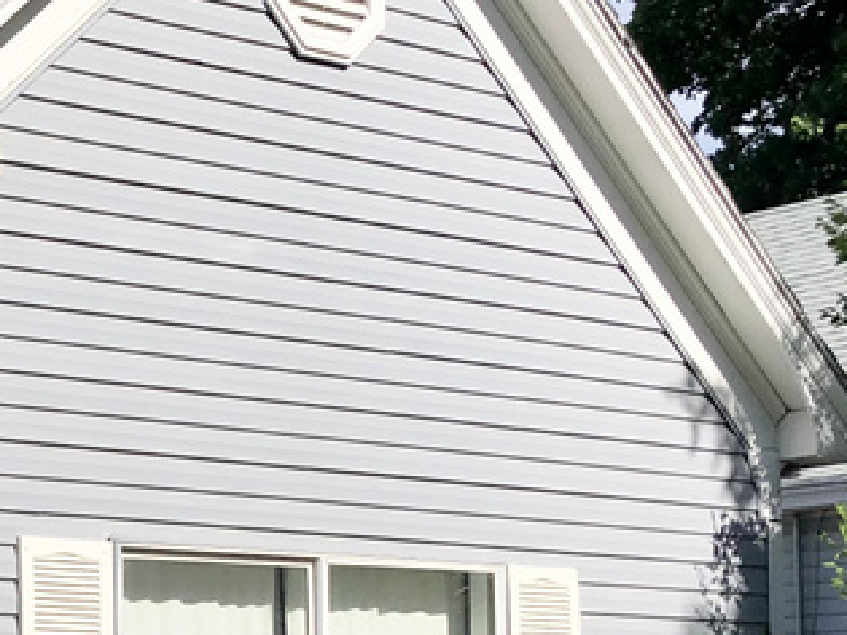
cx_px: -175
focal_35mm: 91
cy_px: 632
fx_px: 2226
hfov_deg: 20.2
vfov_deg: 15.9
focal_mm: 4
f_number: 1.8
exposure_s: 1/3436
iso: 20
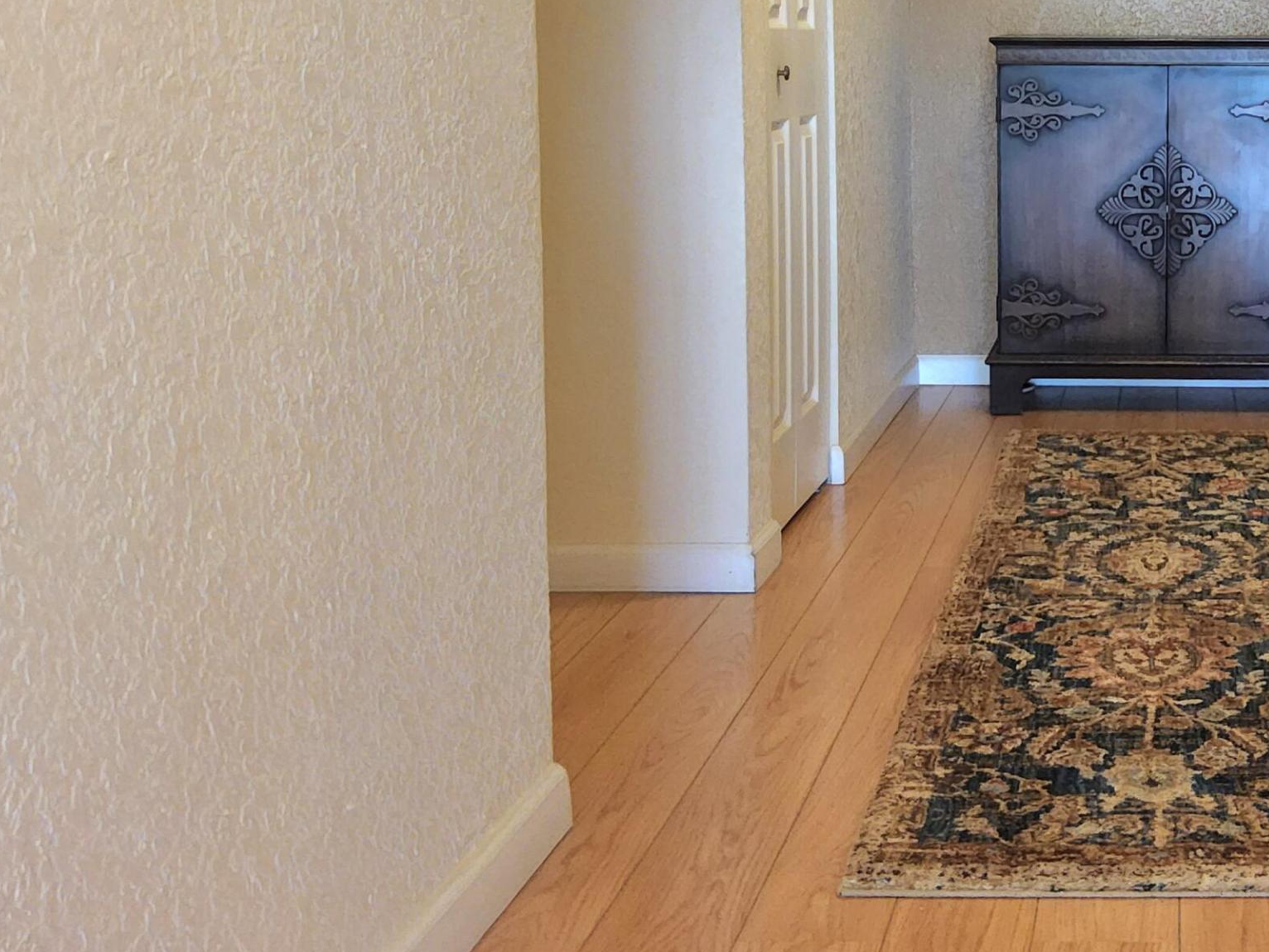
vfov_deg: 30.2
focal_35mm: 47
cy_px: 201
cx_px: 1158
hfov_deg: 37.6
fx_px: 1723
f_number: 2
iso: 640
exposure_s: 1/120
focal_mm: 3.08
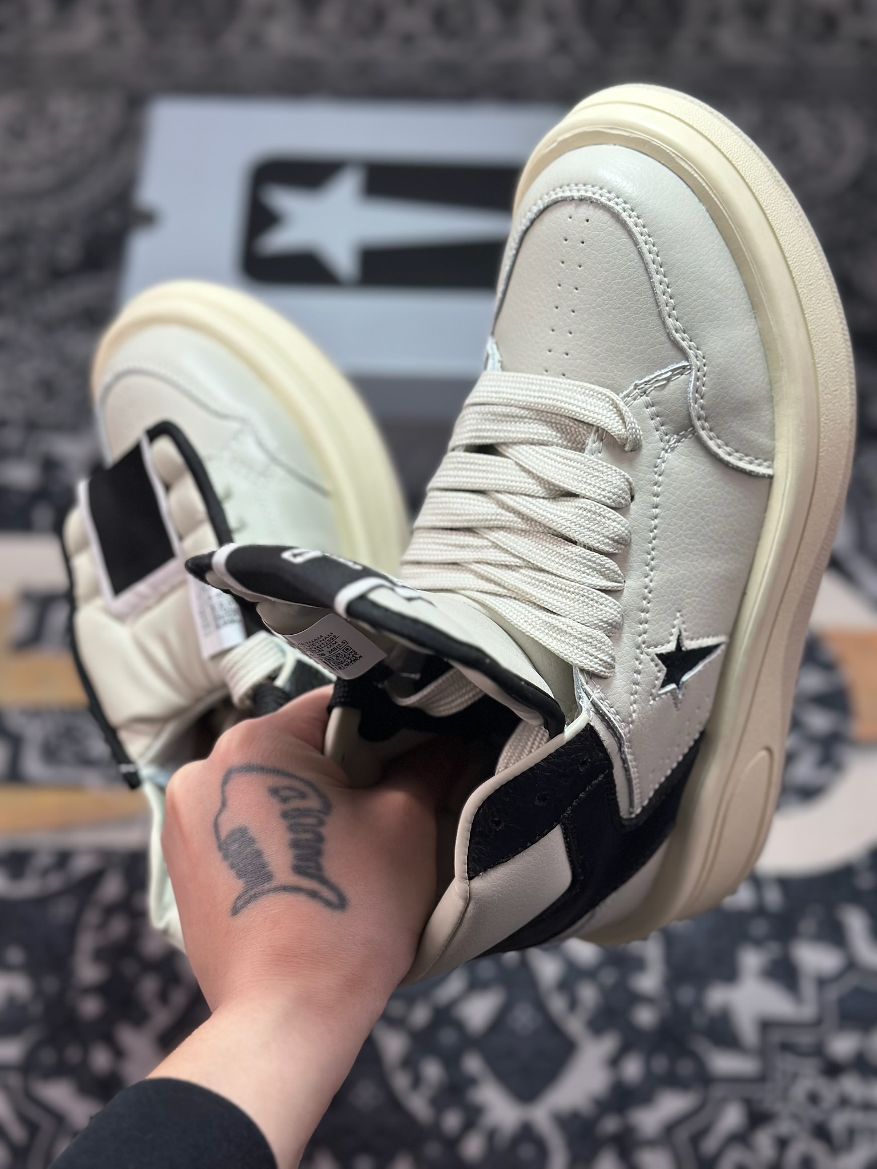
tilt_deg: -55.1
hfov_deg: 30.3
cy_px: 584
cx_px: 438
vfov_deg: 39.7
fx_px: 1621
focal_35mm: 48
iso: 80
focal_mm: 6.86
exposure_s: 1/980
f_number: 1.78
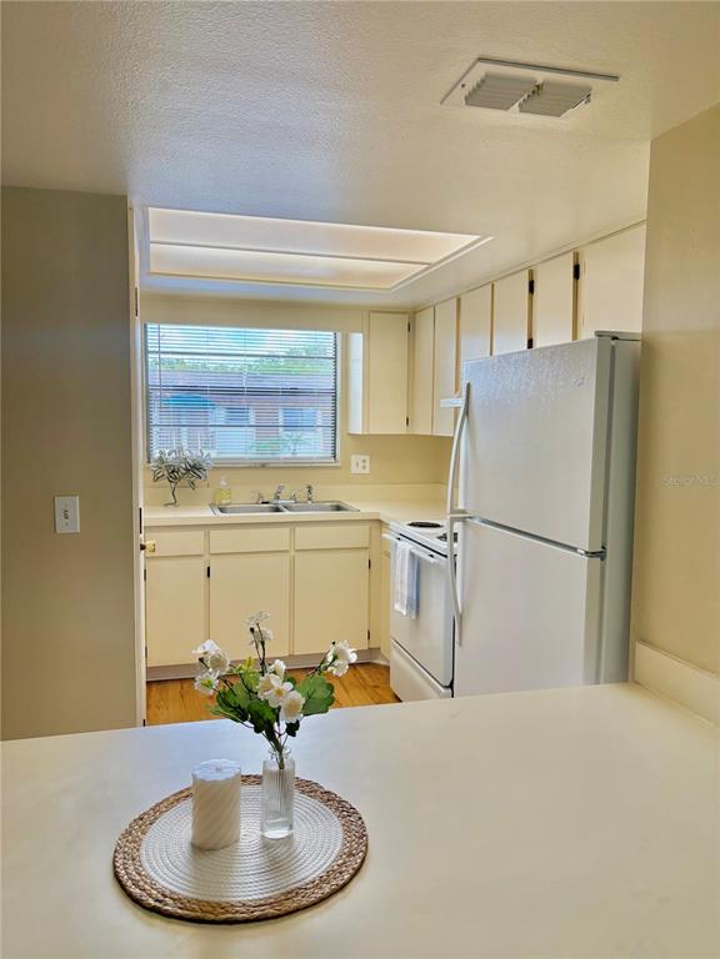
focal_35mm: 26
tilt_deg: -4.4
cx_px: 360
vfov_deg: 67.3
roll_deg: -0.8
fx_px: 721
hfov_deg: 53.1
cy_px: 480
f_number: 1.6
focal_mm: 5.96
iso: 80
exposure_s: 1/225
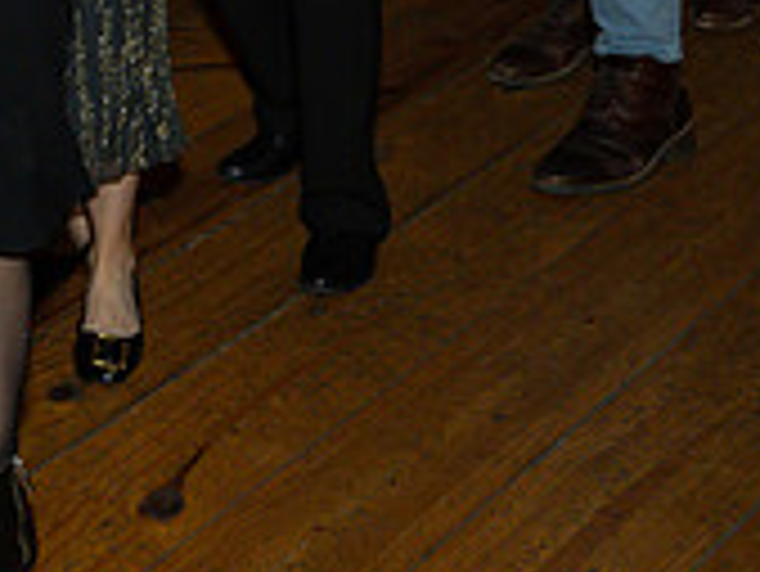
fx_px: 1889
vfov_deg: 16.2
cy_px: -190
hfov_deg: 18.4
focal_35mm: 86
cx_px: -562
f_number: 8
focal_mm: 17
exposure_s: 1/250
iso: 640
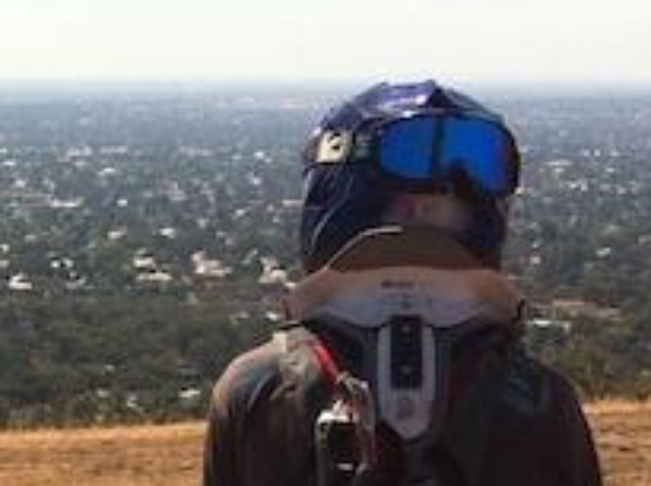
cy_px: 548
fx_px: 3285
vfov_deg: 8.4
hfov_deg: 10.8
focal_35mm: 175
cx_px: -432
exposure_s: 1/1508
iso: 80
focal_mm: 3.85
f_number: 2.8
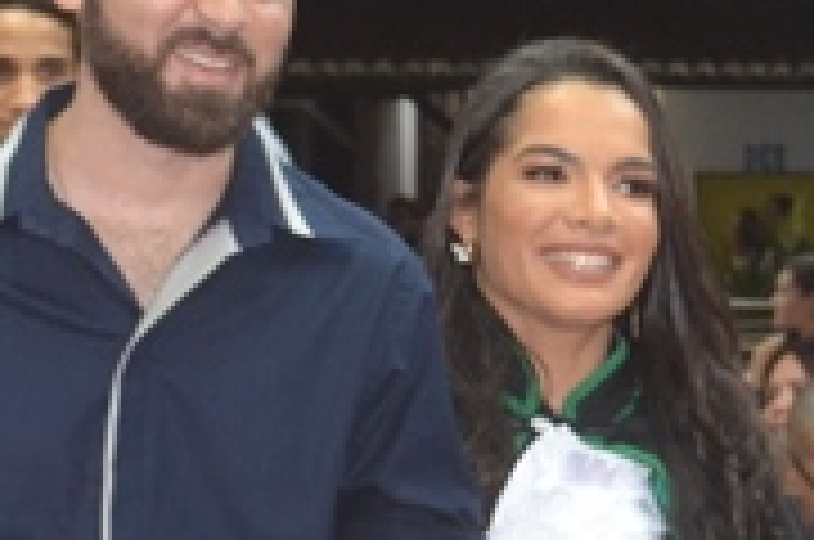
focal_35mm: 146
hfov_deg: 14.1
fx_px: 3295
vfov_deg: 9.4
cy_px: 340
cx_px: 423
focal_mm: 22
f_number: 4
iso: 1000
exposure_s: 1/60
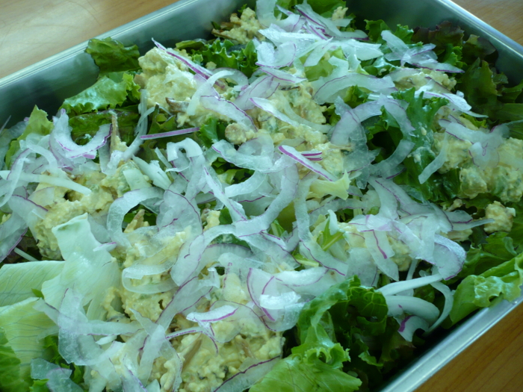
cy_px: 205
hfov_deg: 46.7
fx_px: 604
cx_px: 225
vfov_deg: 36.0
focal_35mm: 40
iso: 100
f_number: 2.8
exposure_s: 1/40
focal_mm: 5.8
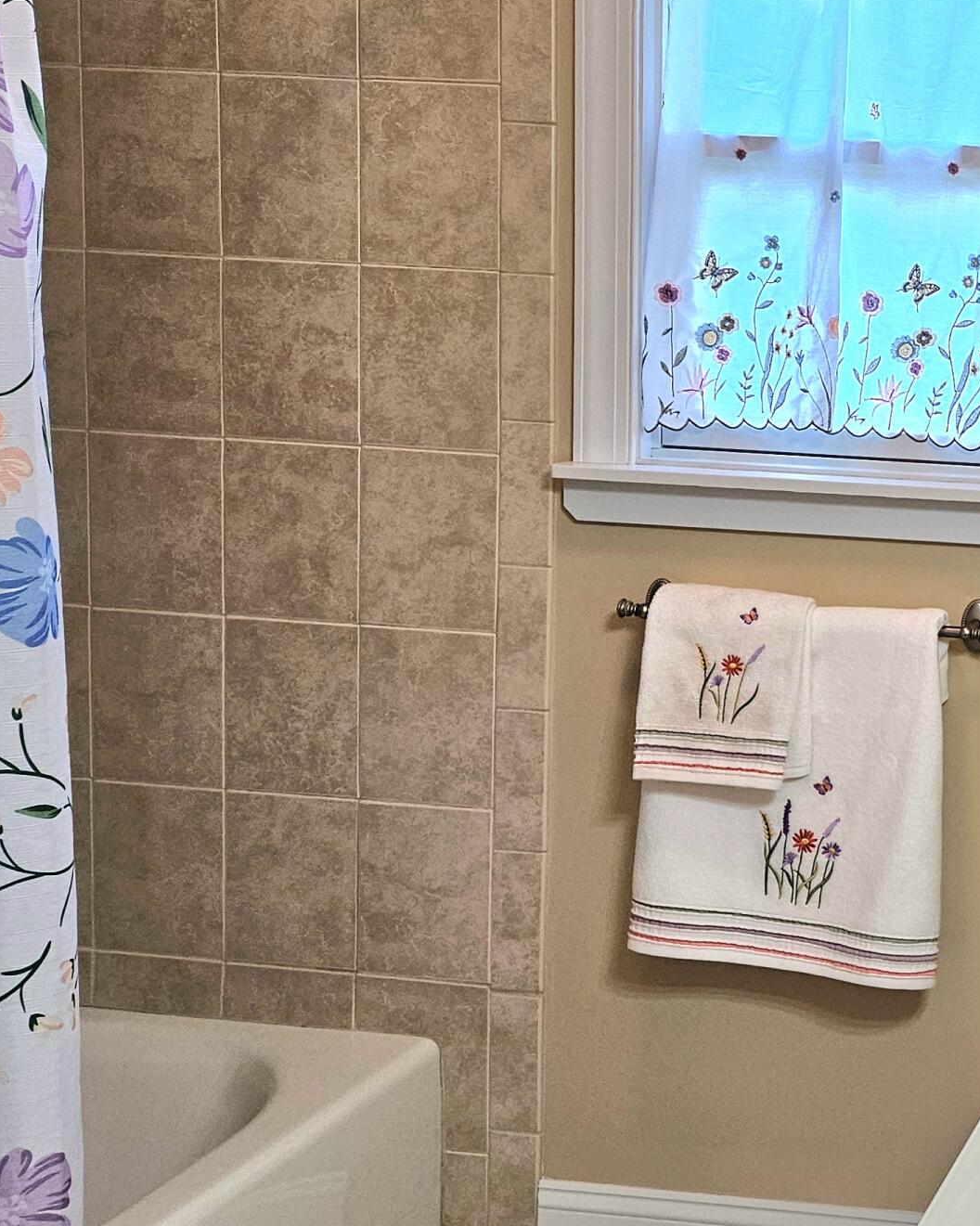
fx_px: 1850
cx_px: 1226
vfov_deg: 36.5
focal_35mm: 51
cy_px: 488
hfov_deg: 26.0
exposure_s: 1/120
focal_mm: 5.4
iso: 160
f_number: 1.8
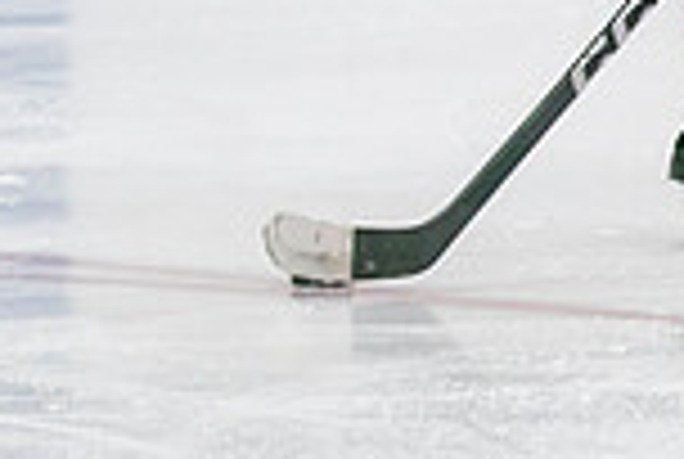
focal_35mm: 891
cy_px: -168
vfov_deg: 1.5
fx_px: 16962
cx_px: 908
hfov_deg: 2.3
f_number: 2.8
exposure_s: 1/640
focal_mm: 105
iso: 640
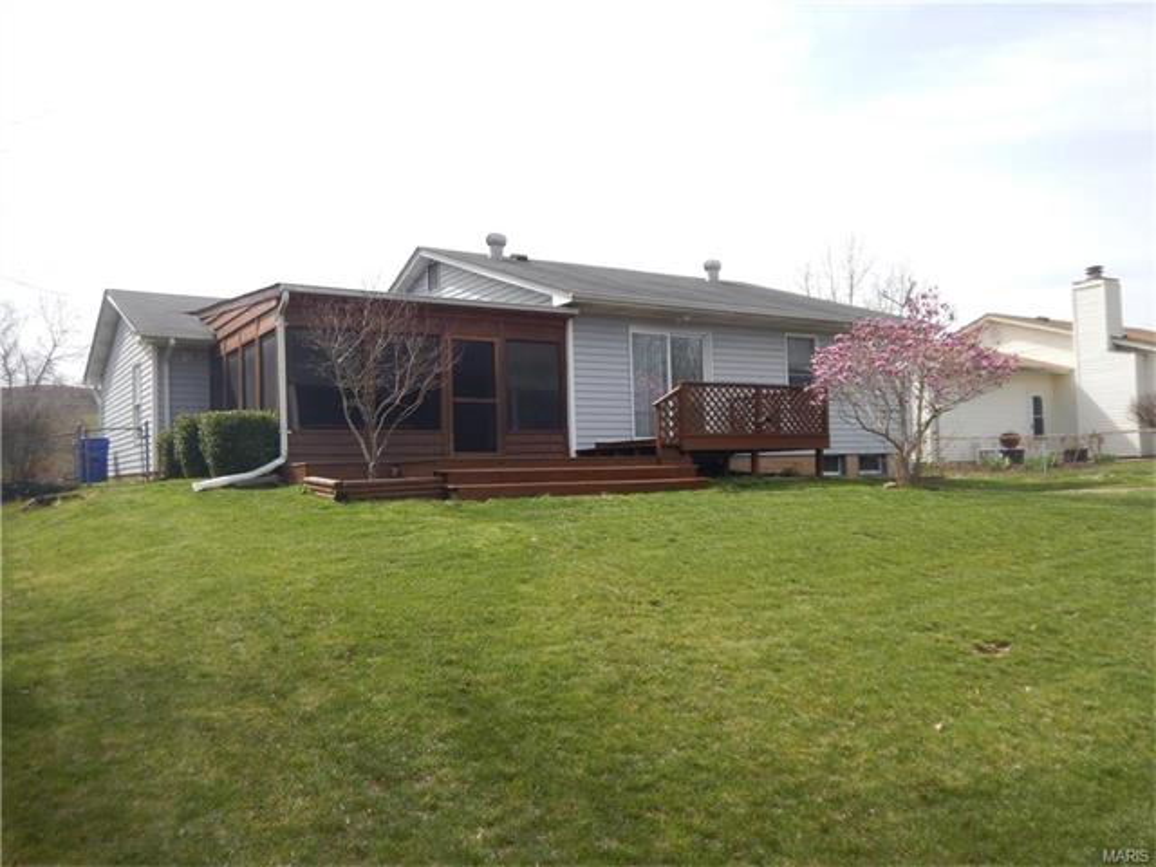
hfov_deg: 61.7
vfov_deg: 48.2
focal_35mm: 29
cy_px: 434
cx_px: 578
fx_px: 968
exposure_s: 1/1500
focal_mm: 5.1
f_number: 2.8
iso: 125
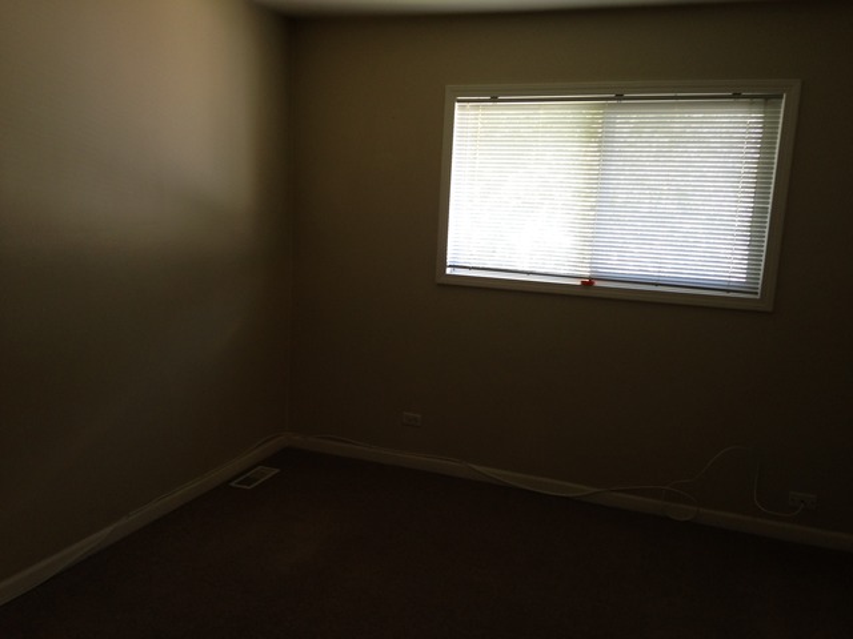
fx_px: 813
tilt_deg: -11.1
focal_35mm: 33
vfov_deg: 42.9
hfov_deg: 55.4
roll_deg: -2.4
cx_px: 426
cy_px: 320
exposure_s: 1/20
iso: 64
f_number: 2.4
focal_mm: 4.12
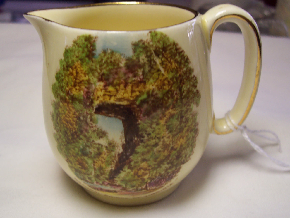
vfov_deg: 36.8
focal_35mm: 39
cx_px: 151
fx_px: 327
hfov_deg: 47.9
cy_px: 112
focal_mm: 5.6
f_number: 2.8
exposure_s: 1/60
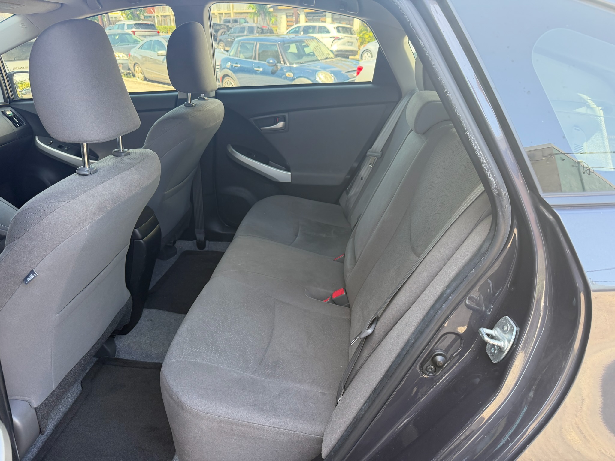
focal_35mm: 24
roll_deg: +1.4
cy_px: 230
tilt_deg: -25.2
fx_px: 426
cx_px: 308
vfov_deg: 56.8
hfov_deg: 71.6
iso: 125
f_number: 1.78
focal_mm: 6.76
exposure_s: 1/213
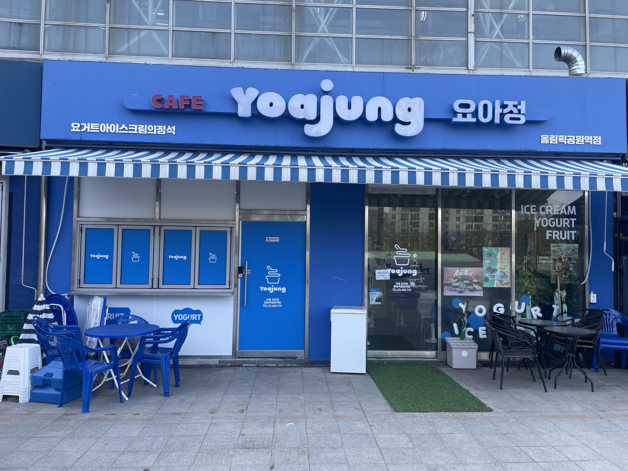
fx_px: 472
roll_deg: -0.8
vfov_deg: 53.1
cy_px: 236
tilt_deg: +1.8
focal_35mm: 26
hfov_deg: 67.3
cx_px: 314
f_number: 1.6
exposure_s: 1/351
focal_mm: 4.2
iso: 32
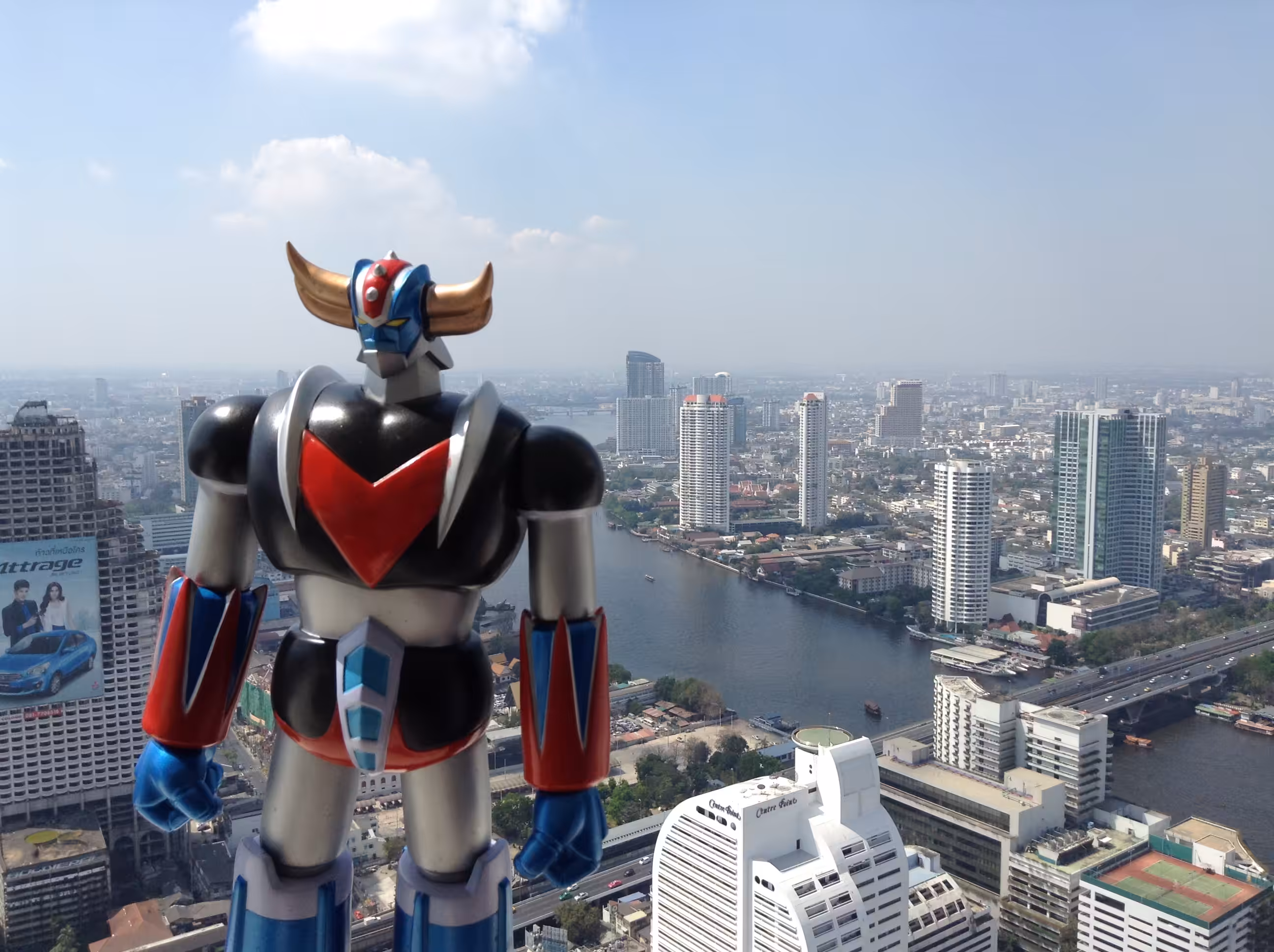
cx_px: 637
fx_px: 1213
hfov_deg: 55.4
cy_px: 476
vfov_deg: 42.8
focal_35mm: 33
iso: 32
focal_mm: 3.3
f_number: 2.4
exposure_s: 1/1449
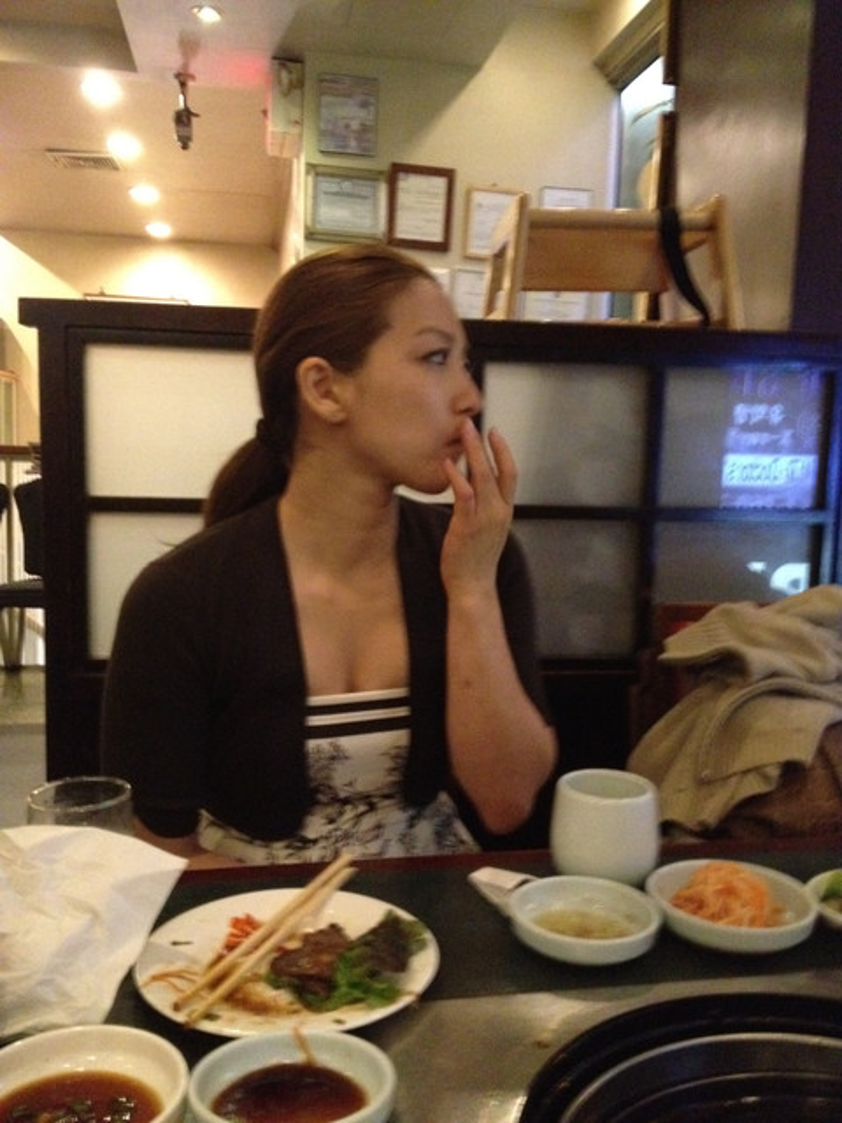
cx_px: 421
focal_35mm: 35
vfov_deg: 52.6
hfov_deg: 40.7
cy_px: 562
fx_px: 1135
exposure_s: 1/15
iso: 800
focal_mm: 4.28
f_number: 2.4
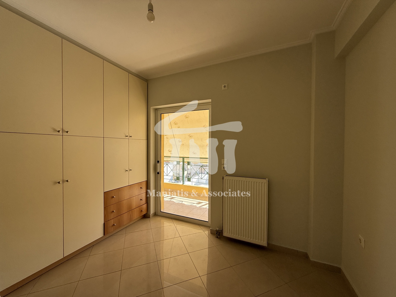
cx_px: 198
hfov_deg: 102.1
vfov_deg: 85.7
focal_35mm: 14
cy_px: 148
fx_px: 160
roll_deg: -0.5
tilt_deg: +0.1
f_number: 2.2
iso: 50
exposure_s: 1/403
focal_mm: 2.22
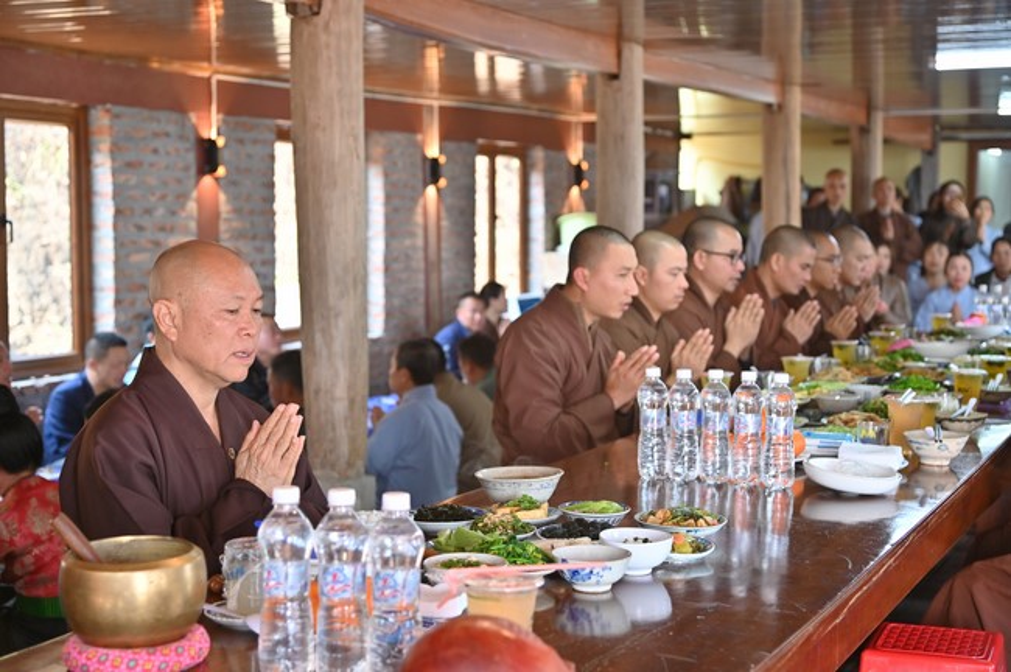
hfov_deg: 36.3
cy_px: 336
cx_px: 506
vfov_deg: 24.6
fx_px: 1543
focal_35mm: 55
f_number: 4.5
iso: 640
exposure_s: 1/125
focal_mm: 55
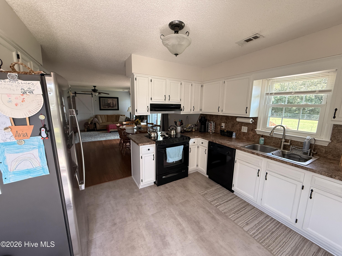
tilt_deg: -9.4
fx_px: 138
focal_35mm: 14
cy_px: 128
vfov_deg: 85.7
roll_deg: -0.7
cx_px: 171
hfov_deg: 102.1
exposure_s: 1/120
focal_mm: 2.22
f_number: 2.2
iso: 320
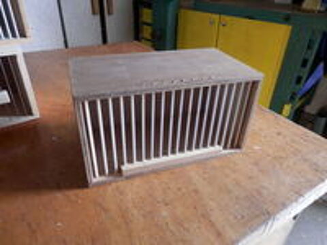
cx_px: 164
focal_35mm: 25
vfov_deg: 54.9
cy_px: 122
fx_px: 236
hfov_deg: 69.4
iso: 200
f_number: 3
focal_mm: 4.5
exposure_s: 1/30
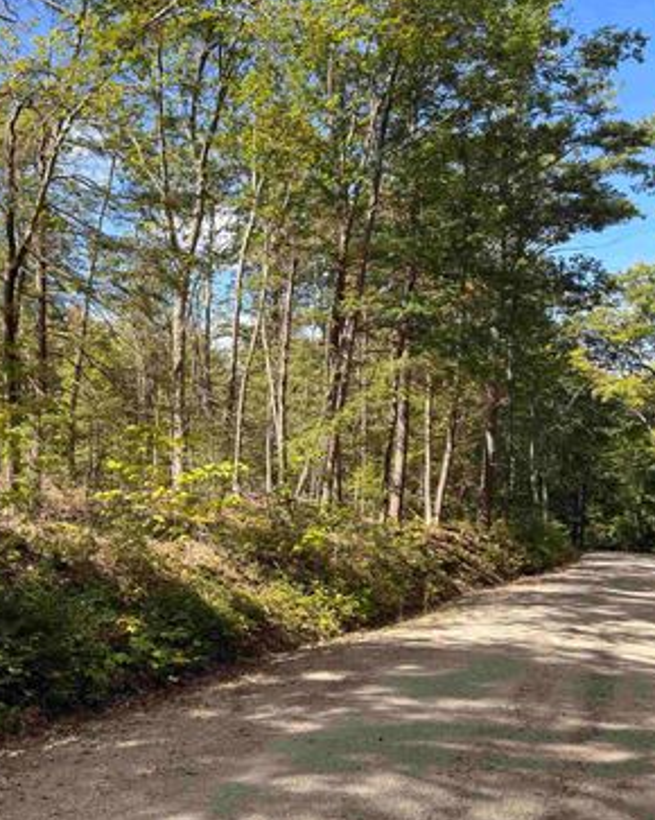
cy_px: 405
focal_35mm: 35
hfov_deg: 40.5
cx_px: 133
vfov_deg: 51.6
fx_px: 849
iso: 50
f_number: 1.6
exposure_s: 1/781
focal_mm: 5.96
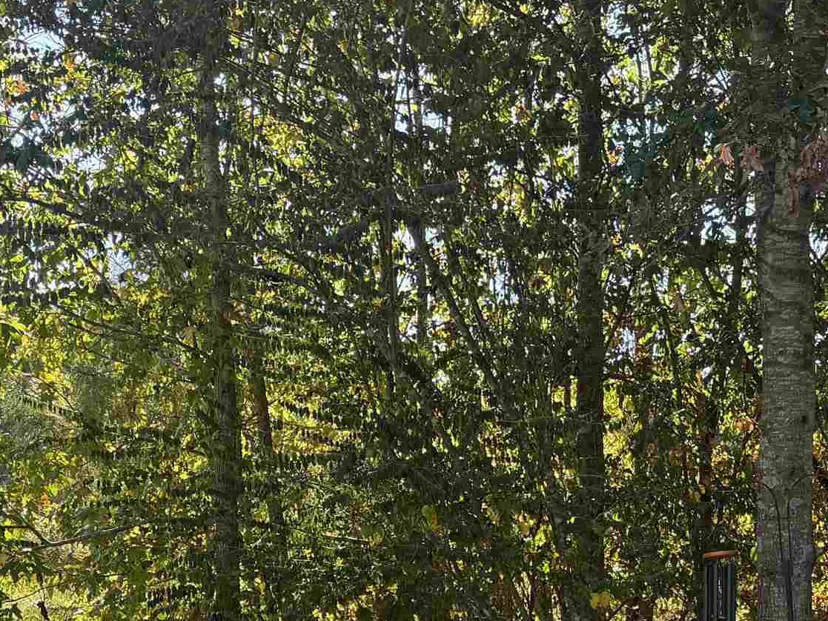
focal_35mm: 66
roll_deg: +0.7
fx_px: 1579
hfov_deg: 29.3
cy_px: 763
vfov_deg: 20.7
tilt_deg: -5.2
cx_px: 480
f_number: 1.78
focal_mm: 6.76
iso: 100
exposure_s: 1/750
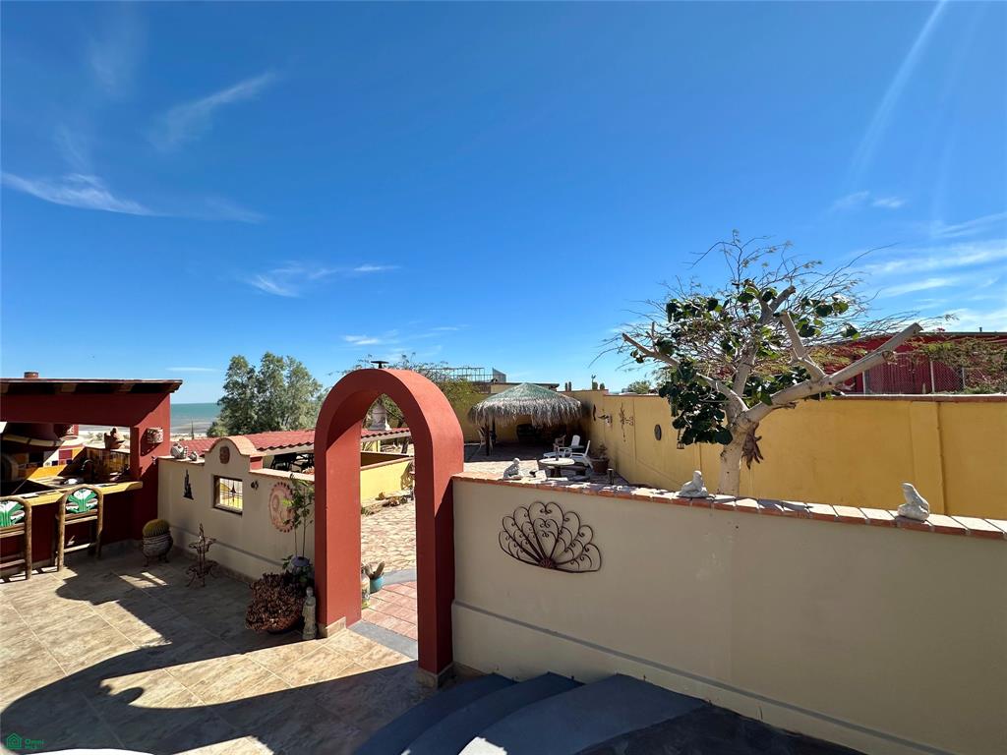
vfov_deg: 85.7
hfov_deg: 102.1
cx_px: 504
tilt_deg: +2.4
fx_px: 407
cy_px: 378
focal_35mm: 14
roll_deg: +1.3
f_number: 2.2
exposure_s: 1/2451
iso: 50
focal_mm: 2.22
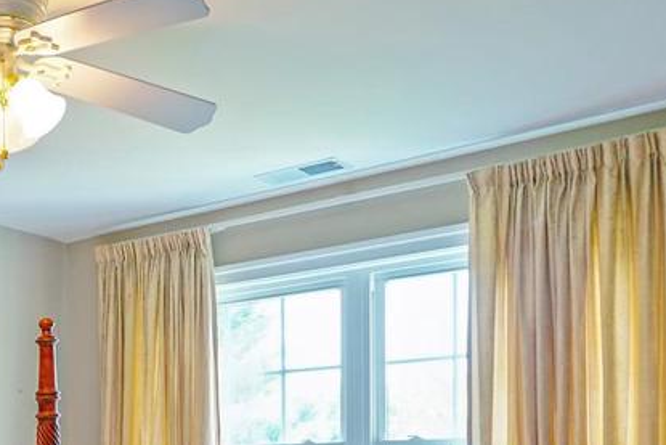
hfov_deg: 33.3
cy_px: 493
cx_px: -67
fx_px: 962
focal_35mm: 52
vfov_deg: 24.2
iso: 400
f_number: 2.8
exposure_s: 1/30
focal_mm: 10
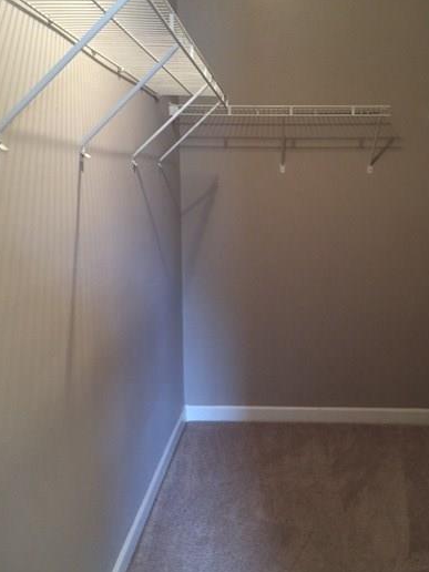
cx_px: 259
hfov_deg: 39.5
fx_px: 595
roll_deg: +0.4
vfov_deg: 51.3
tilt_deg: -10.7
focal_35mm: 36
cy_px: 295
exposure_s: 1/17
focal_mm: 4.15
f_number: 2.2
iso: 250
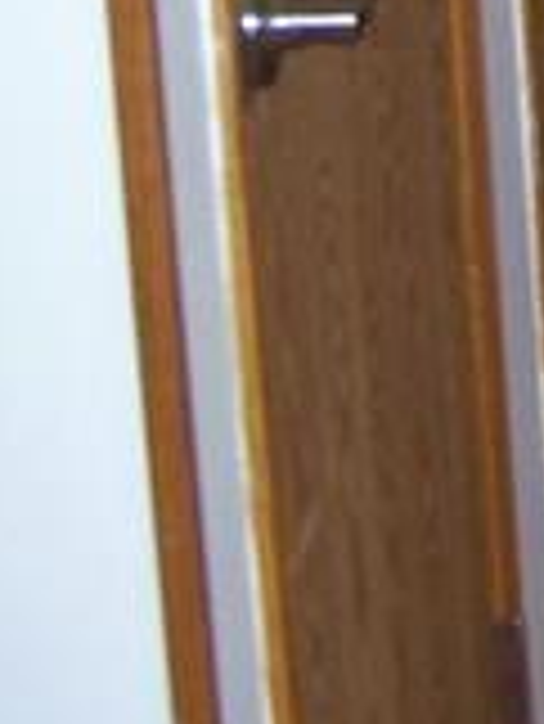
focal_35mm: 172
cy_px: -742
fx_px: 3599
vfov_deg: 10.5
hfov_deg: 8.1
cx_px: 1205
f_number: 2.8
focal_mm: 5.85
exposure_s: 1/30
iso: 200
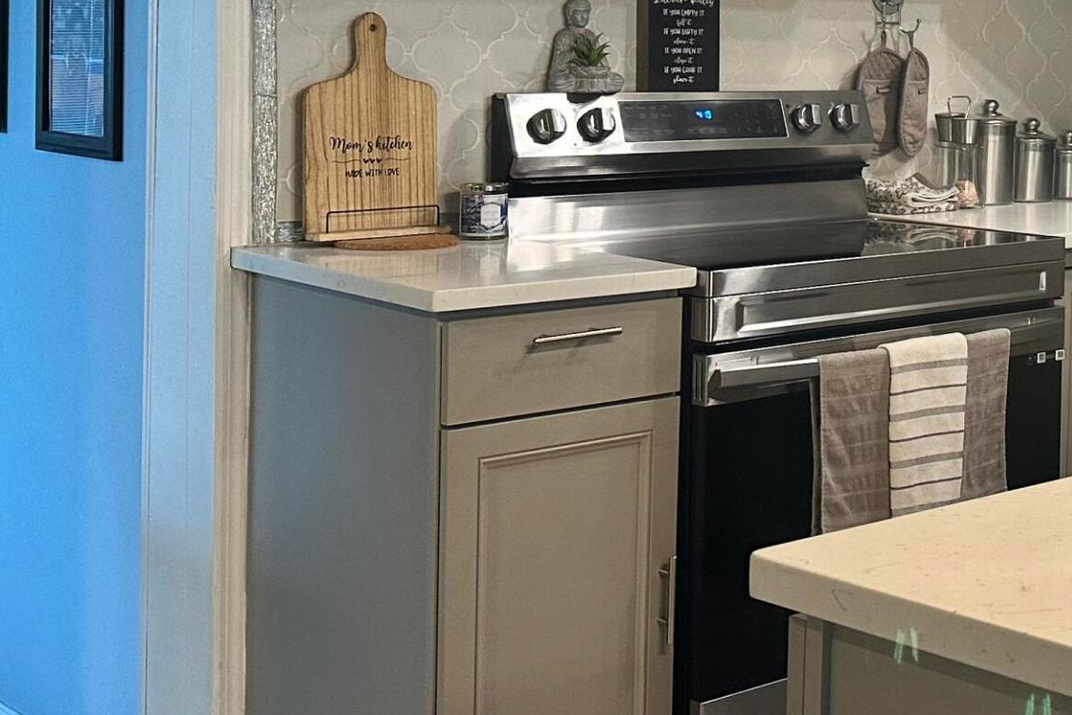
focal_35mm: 64
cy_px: 78
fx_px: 1906
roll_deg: -1.1
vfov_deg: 20.8
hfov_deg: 27.2
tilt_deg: -2.1
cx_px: 1332
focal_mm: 6.86
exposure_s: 1/60
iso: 200
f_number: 1.78
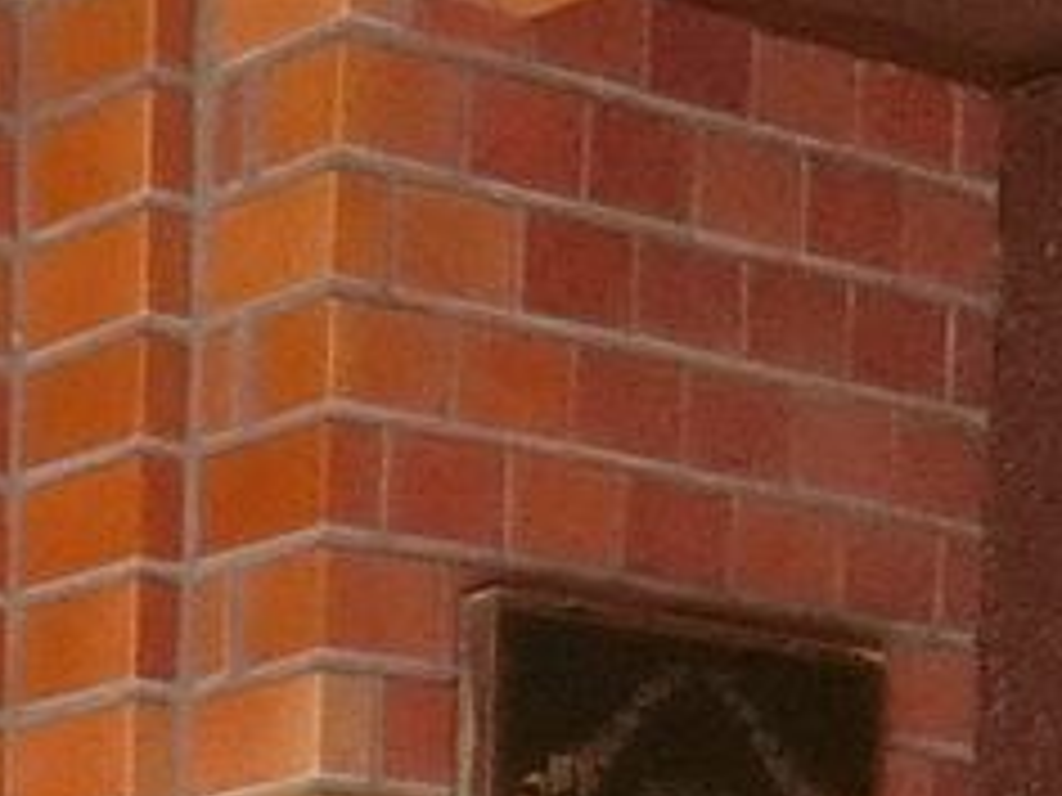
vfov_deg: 9.5
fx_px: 3958
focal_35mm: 129
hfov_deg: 10.8
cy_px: 2222
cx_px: -2061
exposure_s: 1/1000
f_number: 2.7
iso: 640
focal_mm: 4.06
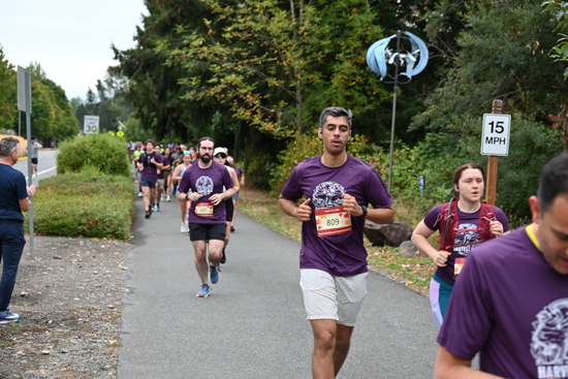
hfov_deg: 28.8
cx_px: 284
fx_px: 1105
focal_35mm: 70
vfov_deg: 19.5
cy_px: 190
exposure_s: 1/125
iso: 640
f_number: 6
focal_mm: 70
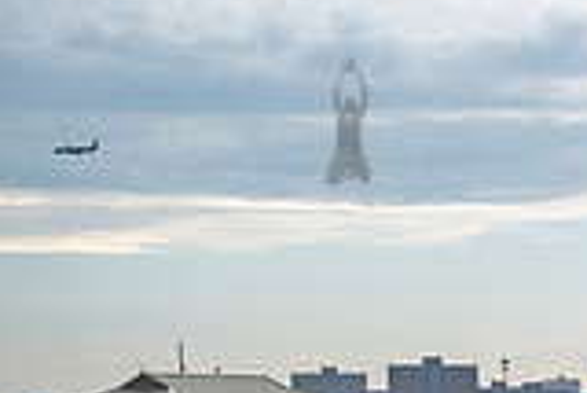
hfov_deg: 14.2
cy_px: 652
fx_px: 2073
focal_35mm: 127
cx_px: 1057
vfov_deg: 10.3
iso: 100
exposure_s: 1/640
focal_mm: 35
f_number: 5
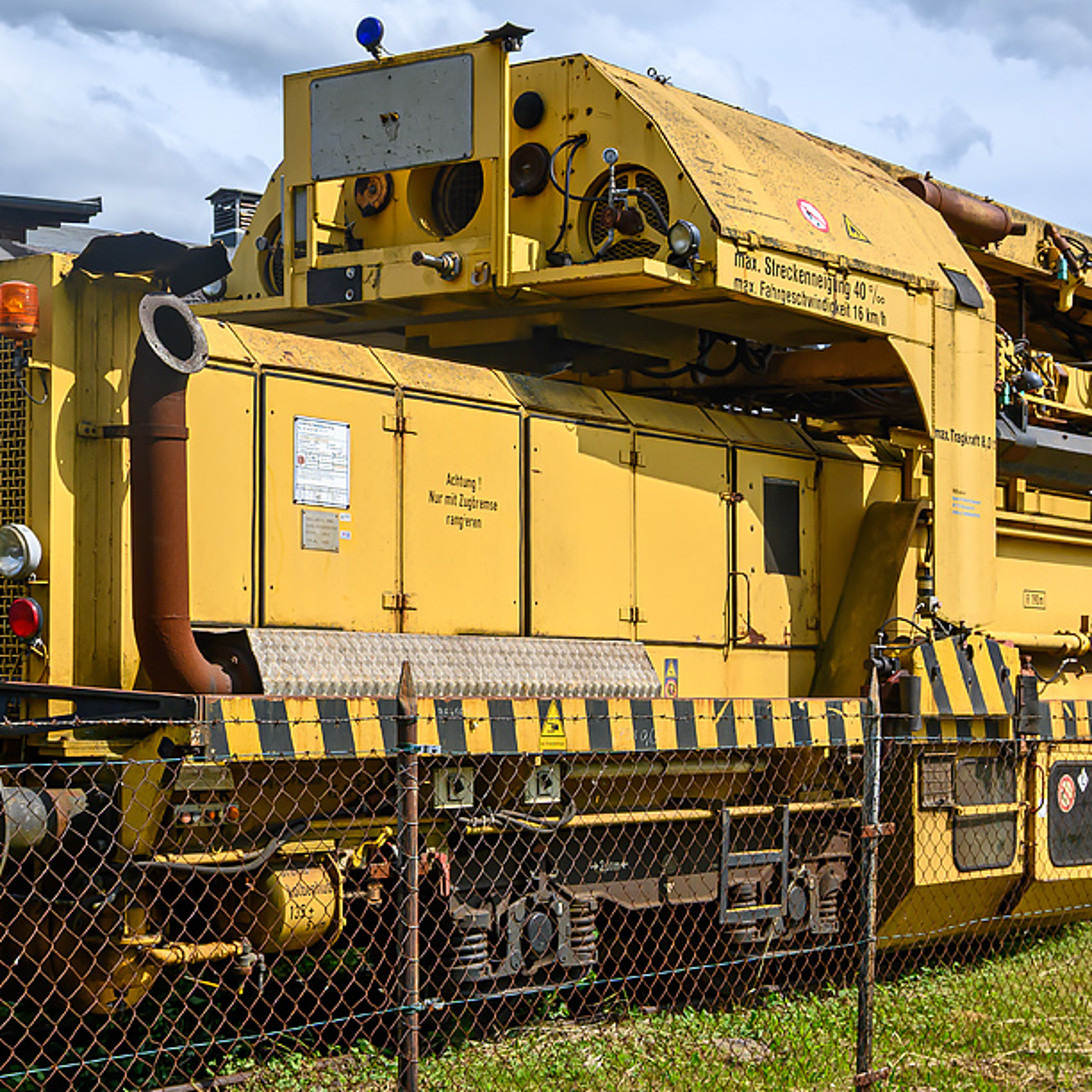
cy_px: 605
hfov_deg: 28.0
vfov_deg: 28.0
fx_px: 2186
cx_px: 632
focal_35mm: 61
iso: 200
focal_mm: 24.5
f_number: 8
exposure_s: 1/640
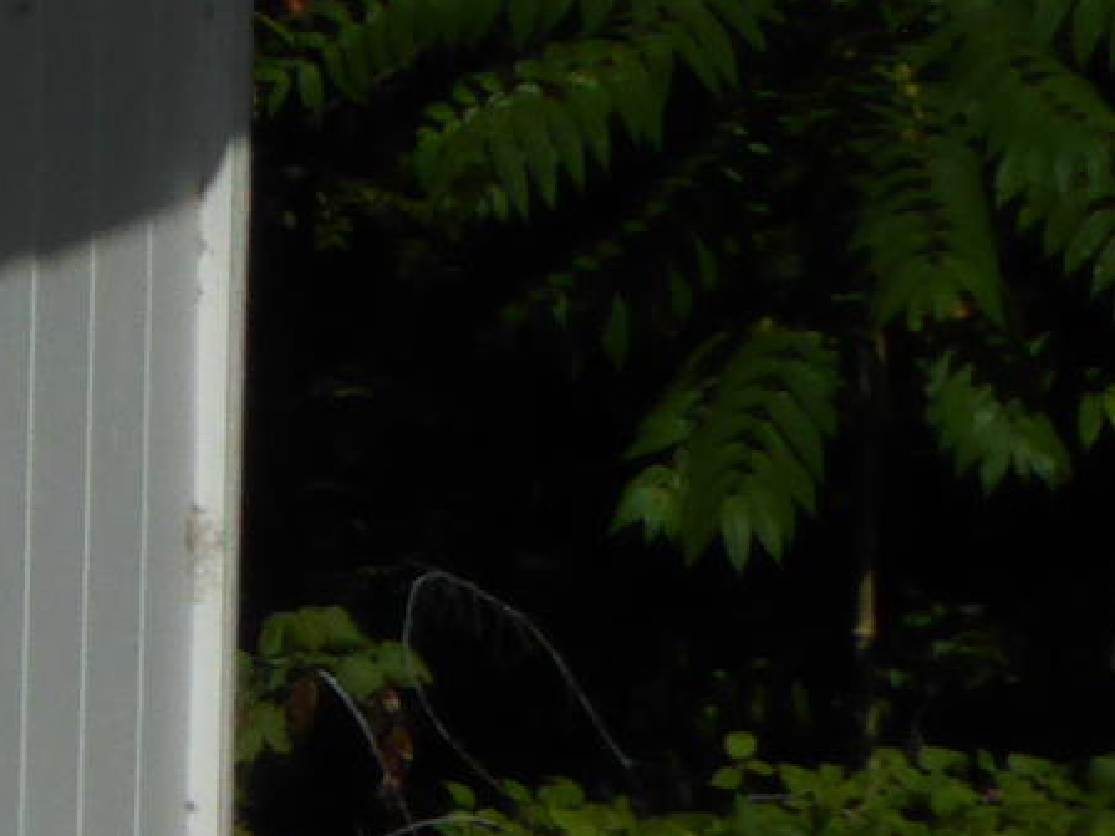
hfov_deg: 4.9
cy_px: 542
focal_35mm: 382
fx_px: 12304
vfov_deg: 3.9
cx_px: -2424
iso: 100
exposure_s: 1/1600
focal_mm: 10.3
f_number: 5
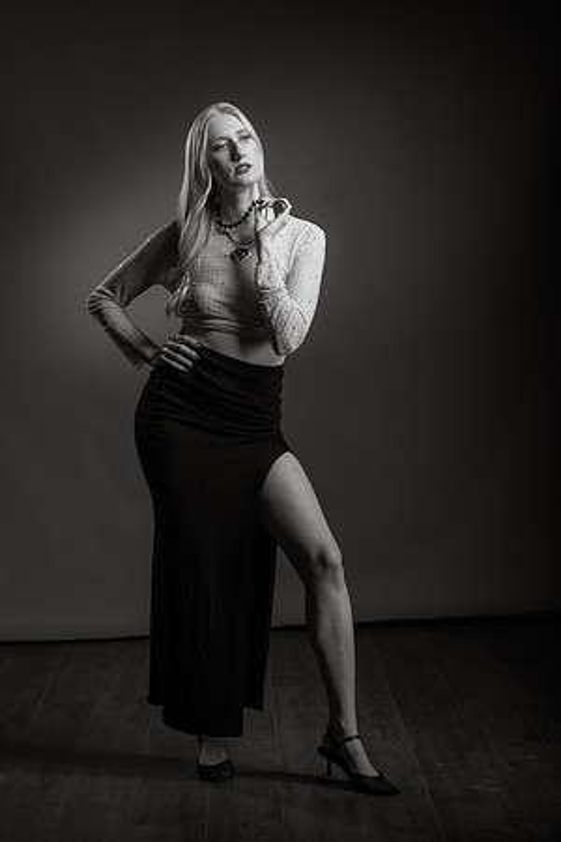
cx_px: 280
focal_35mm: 100
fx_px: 2337
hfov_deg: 13.7
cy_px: 421
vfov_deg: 20.4
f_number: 9
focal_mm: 100
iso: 100
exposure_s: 1/250
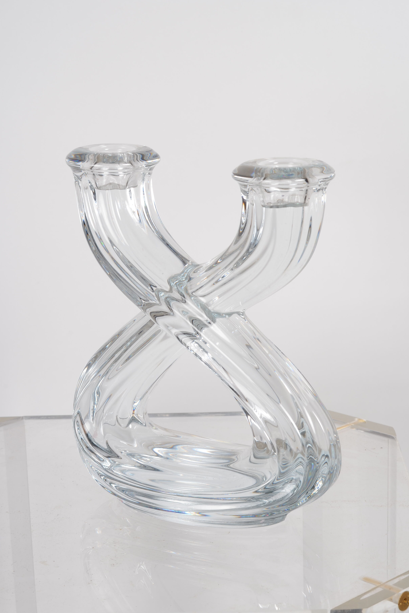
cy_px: 310
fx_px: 1295
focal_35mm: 76
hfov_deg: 17.9
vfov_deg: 26.6
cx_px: 204
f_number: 14
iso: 100
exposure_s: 1/125
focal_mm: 50
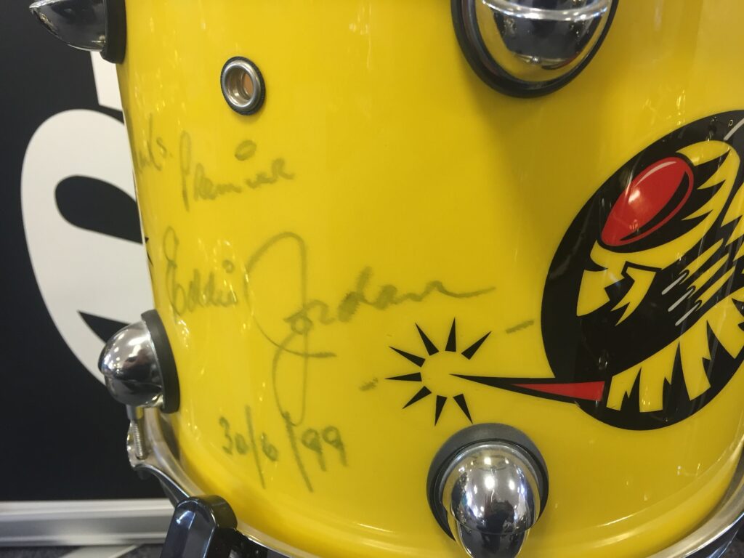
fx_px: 623
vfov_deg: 48.2
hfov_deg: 61.7
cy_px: 279
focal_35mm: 29
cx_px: 372
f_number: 2.2
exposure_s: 1/33
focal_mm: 4.15
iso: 125
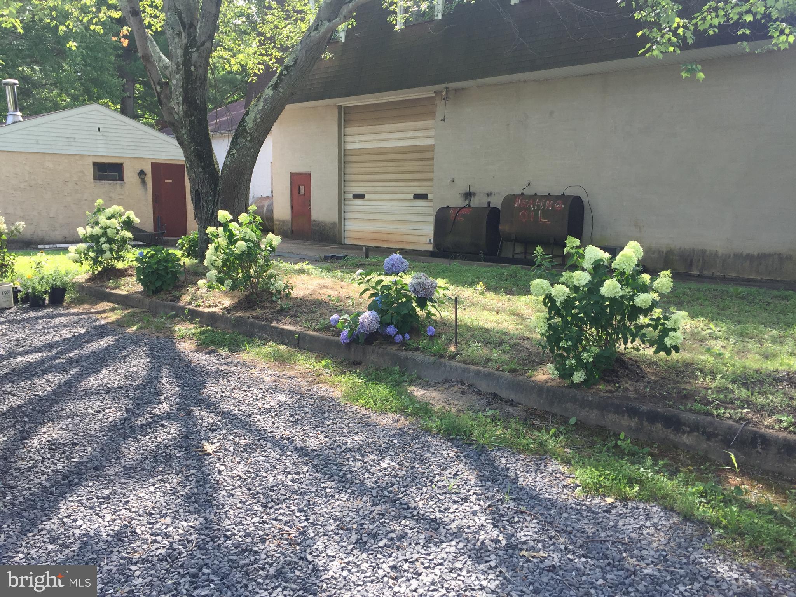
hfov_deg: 61.7
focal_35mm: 29
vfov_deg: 48.2
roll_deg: -0.5
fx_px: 667
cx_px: 398
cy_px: 298
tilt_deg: -8.6
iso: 32
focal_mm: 4.15
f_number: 2.2
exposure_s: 1/338
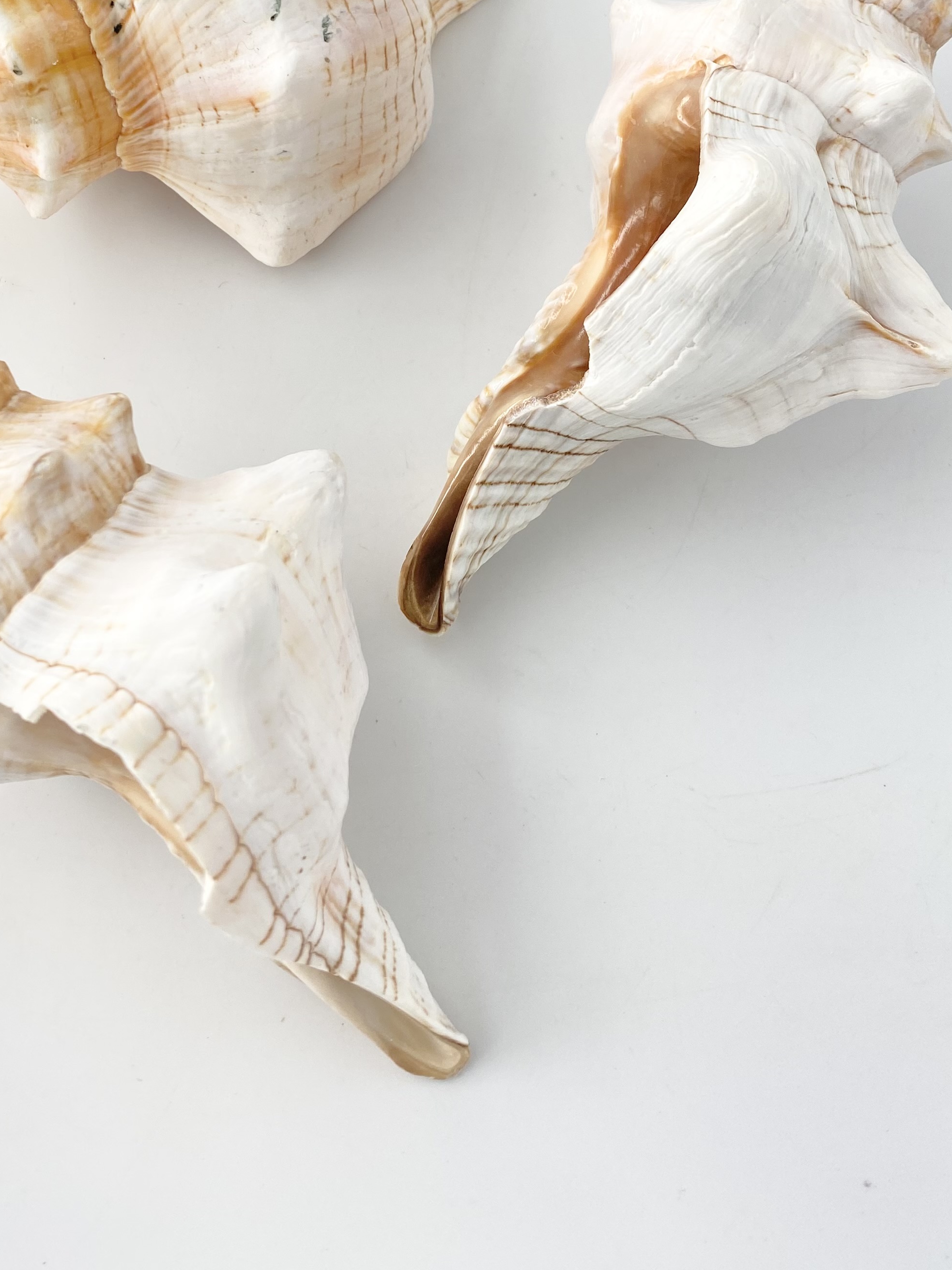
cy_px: 356
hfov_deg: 35.7
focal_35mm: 40
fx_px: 1467
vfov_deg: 45.6
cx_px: 348
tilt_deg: -62.6
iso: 32
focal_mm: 4.25
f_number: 1.8
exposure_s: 1/349
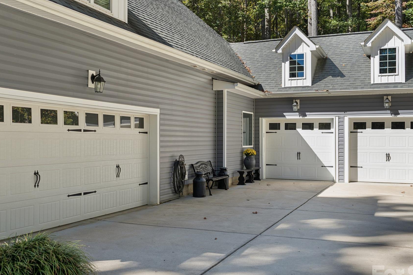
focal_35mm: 40
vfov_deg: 33.4
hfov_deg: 48.5
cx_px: 200
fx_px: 459
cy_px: 147
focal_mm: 33
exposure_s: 1/320
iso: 100
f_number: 4.5
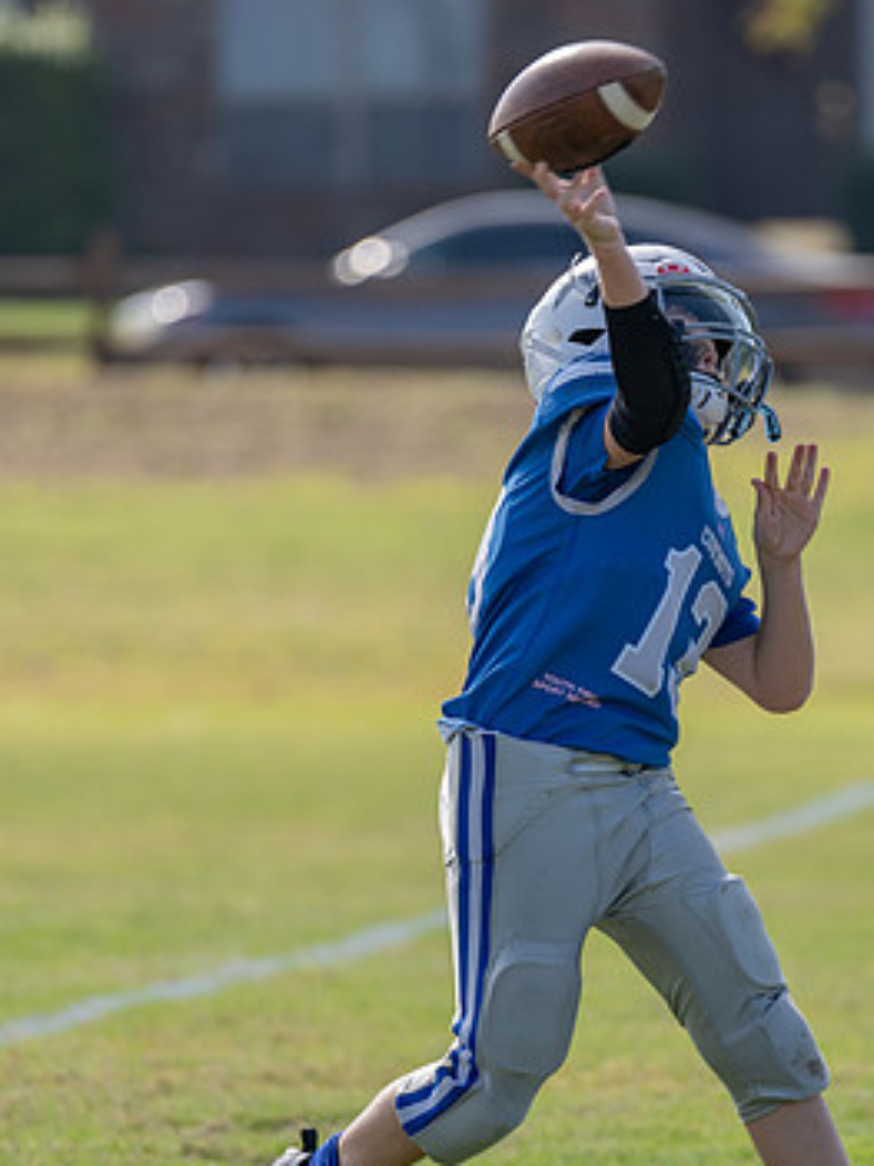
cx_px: 595
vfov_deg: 4.2
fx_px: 16034
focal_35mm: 476
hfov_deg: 3.1
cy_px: 682
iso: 100
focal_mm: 200
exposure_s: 1/1250
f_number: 2.8
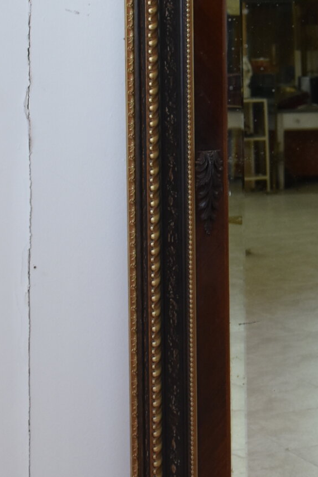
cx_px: 341
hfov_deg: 13.0
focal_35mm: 104
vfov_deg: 19.5
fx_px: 1371
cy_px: 81
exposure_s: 1/80
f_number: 4.5
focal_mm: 23
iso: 800
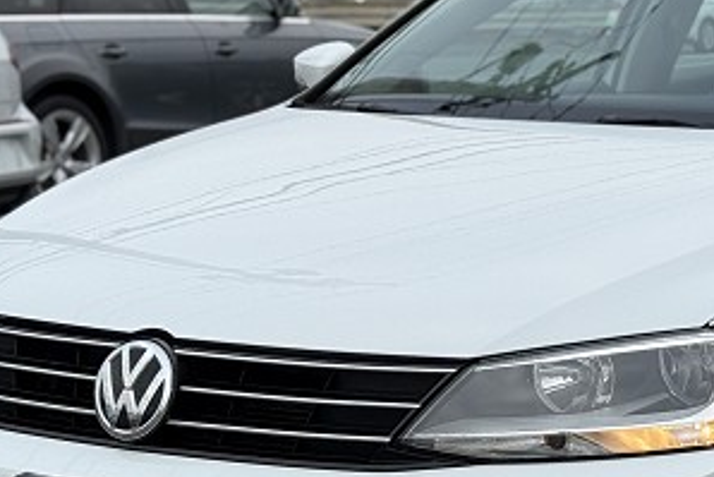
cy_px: 324
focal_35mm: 134
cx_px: 680
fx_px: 2659
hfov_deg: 15.1
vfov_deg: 10.2
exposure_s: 1/1980
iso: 64
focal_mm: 6.76
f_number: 1.78
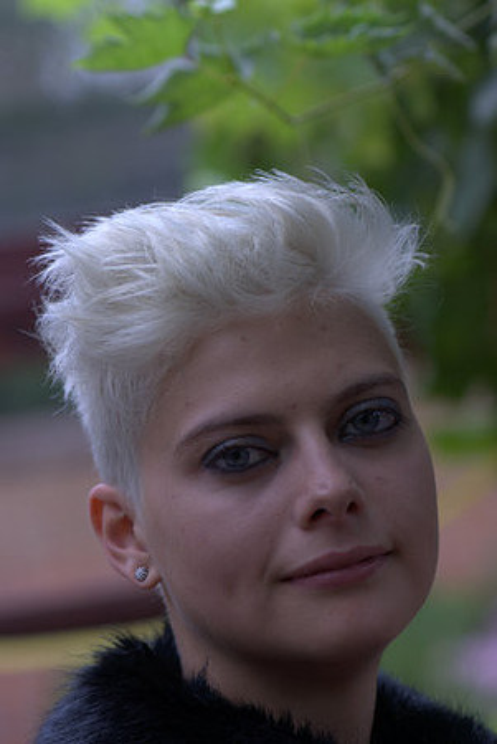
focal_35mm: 150
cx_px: 248
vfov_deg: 13.7
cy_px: 372
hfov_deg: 9.2
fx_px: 3099
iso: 100
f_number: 4
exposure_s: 1/200
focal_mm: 100
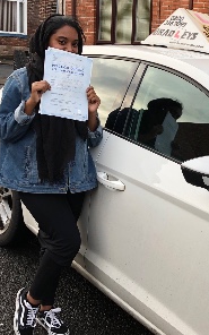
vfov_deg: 38.8
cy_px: 144
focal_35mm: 52
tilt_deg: -9.8
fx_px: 474
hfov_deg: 24.4
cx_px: 174
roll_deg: -3.3
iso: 20
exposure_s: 1/100
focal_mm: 3.99
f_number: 1.8
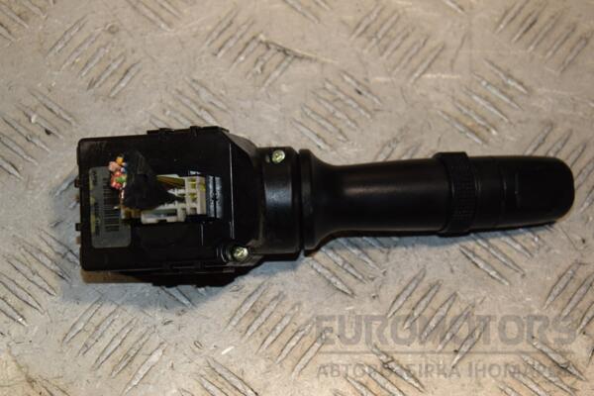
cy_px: 198
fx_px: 1534
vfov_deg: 14.7
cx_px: 297
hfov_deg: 21.9
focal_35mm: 93
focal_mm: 62
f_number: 7.1
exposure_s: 1/200
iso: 800
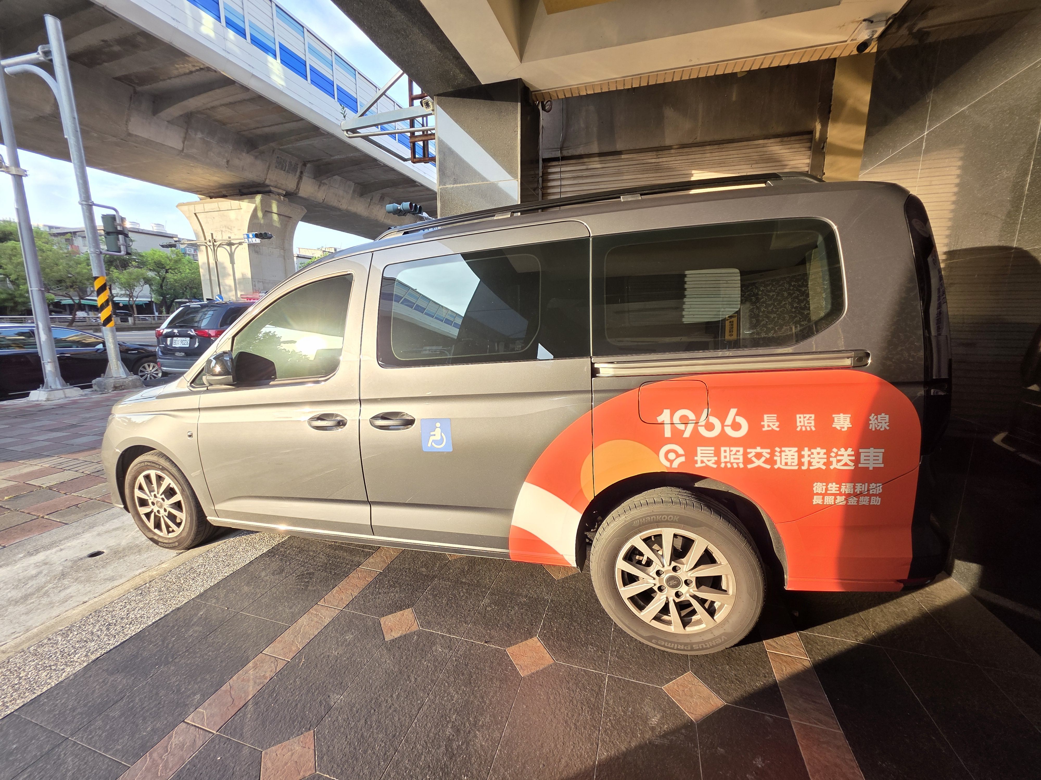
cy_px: 390
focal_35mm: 13
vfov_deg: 89.9
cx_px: 520
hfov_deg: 106.2
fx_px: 391
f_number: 1.9
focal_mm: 2.2
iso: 32
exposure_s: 1/120
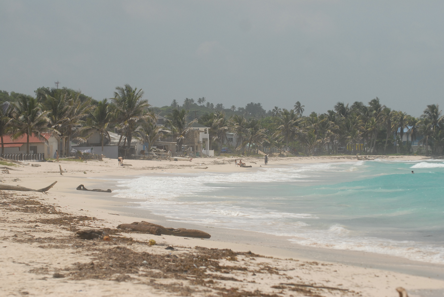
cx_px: 222
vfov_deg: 8.3
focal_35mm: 165
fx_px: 2037
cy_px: 148
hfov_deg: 12.4
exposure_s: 1/5000
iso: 400
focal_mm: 110
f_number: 4.5
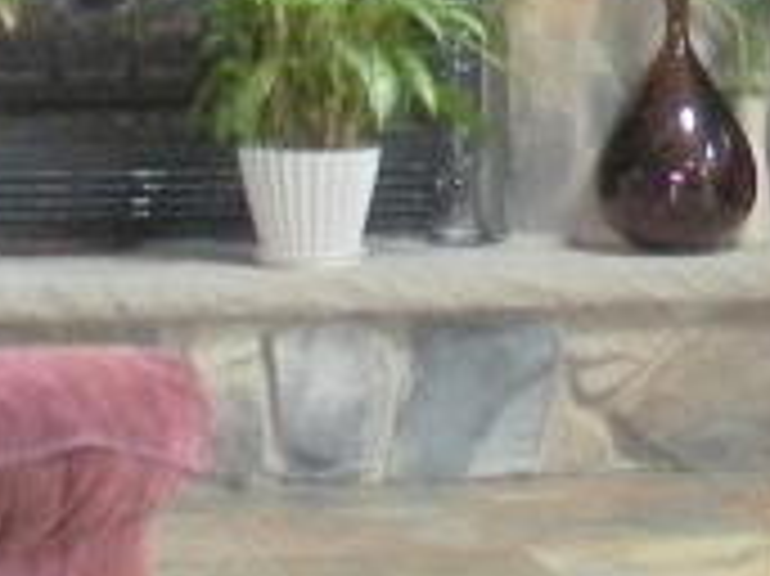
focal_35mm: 210
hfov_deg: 9.2
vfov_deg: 6.8
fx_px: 4668
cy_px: -680
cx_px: 1081
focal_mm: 6.3
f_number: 3.5
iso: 400
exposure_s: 1/30
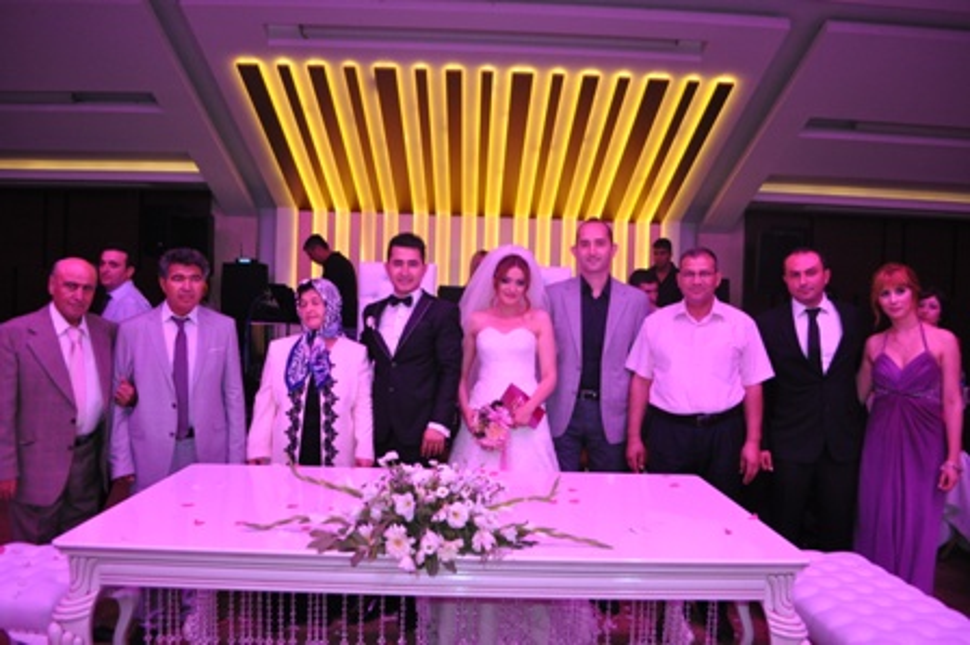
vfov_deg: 47.9
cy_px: 322
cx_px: 485
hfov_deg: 67.4
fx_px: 727
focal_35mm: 27
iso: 800
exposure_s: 1/60
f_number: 3.5
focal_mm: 18
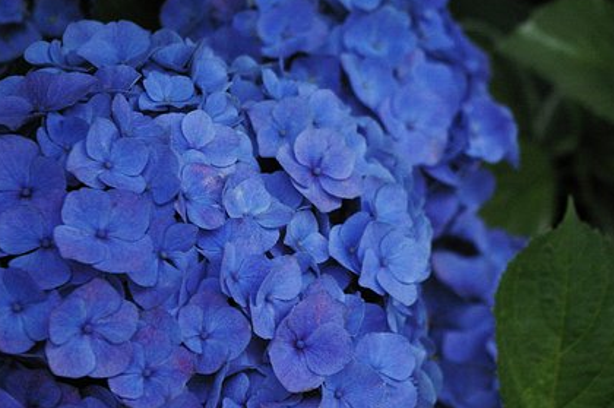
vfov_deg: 13.6
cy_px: 192
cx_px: 344
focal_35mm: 101
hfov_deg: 20.3
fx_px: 1714
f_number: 6.7
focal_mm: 55
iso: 1600
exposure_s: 1/30
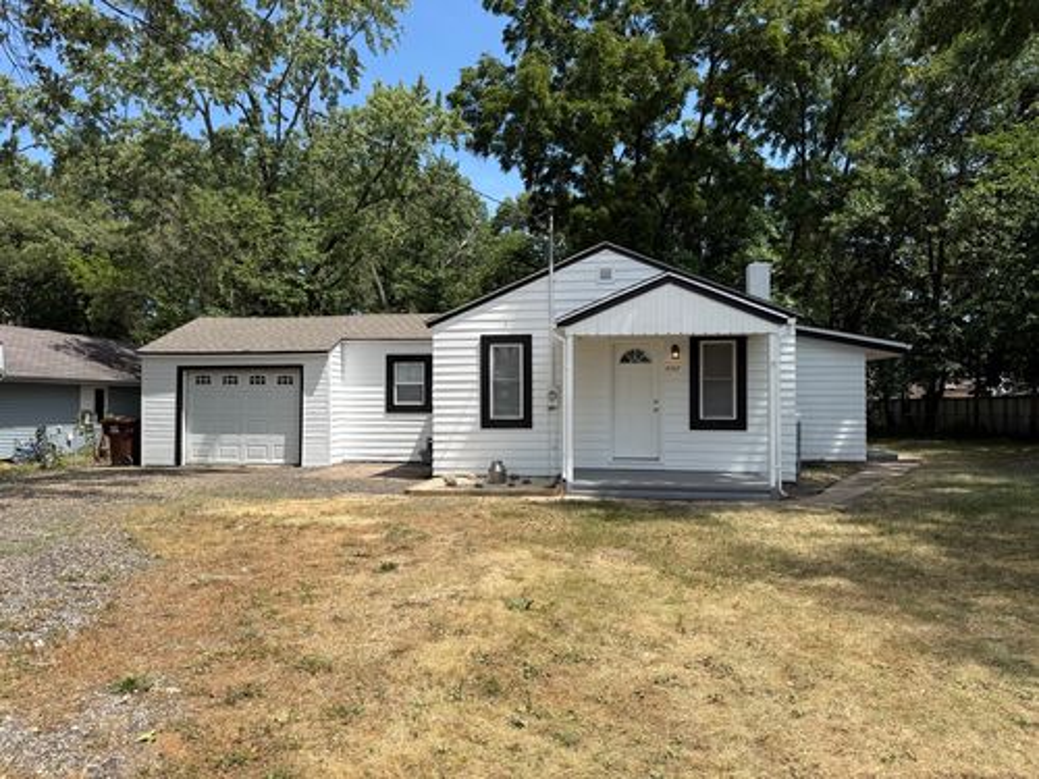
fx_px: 720
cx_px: 520
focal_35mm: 24
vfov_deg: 56.8
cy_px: 390
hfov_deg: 71.6
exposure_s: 1/3279
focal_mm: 6.76
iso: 80
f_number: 1.78
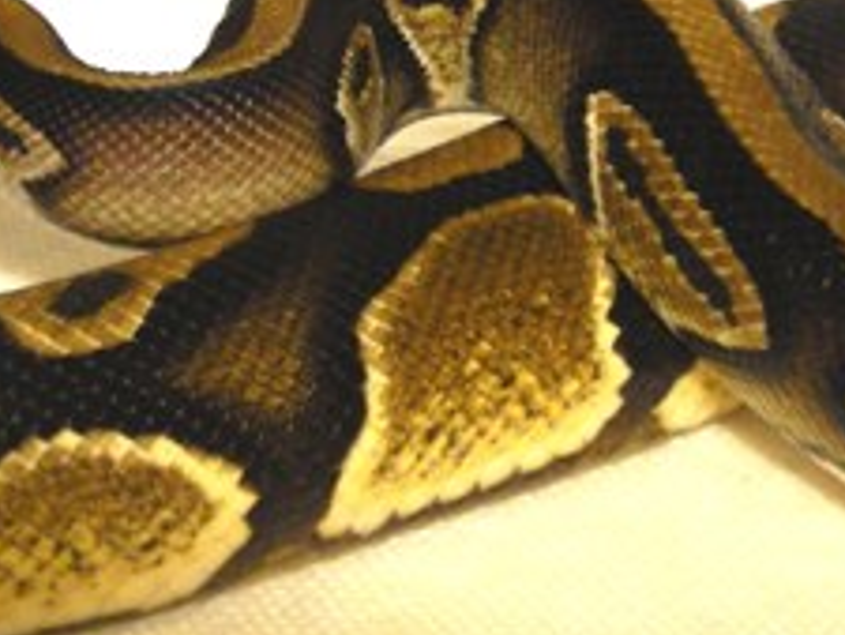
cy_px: 49
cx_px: 462
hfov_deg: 18.2
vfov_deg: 13.6
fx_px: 2638
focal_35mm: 108
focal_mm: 6.3
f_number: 3.2
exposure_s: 1/17.5
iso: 200
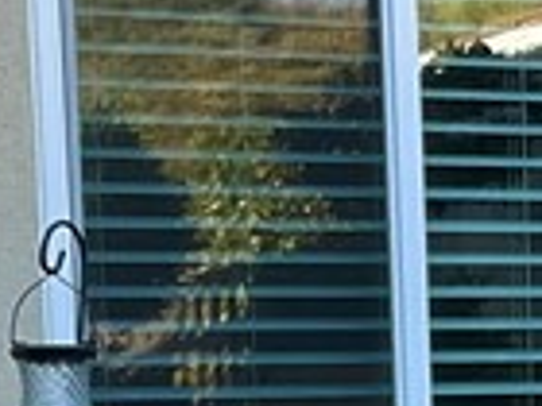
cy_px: 711
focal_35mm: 212
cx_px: 813
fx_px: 3319
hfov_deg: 9.1
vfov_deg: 6.8
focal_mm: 3
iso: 25
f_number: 1.8
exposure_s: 1/122
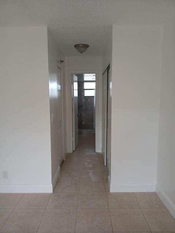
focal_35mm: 26
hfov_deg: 53.1
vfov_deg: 67.3
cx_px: 88
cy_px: 116
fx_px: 175
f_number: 1.8
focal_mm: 3.98
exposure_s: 1/60
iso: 160
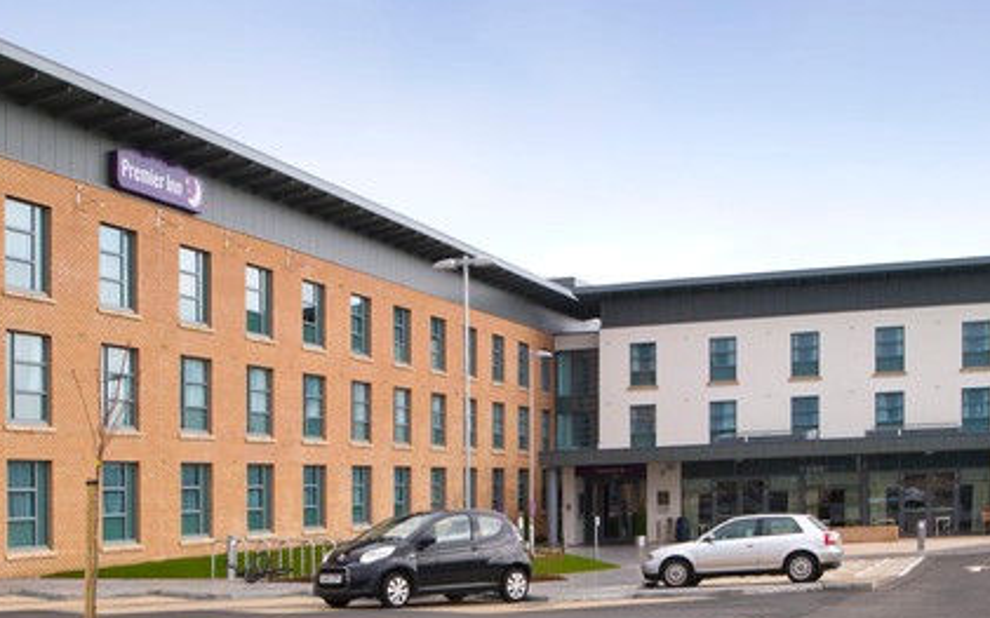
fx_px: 1403
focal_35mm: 52
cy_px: 371
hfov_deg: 38.8
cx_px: 451
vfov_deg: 24.8
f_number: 13
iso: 200
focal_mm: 28
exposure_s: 1/125
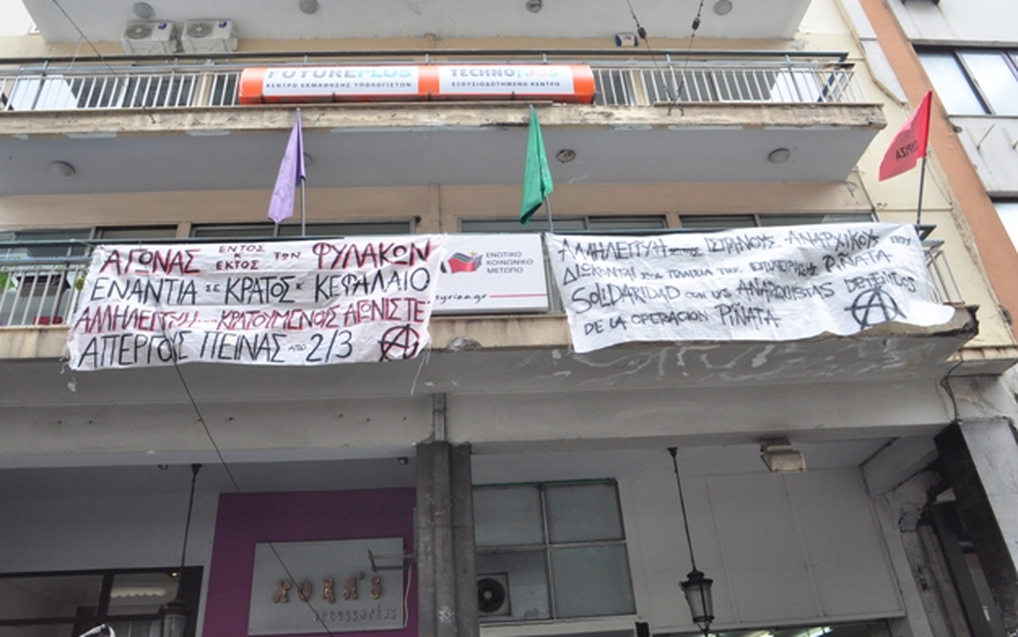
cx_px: 504
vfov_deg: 46.8
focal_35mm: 27
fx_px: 736
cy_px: 298
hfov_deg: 69.3
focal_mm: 17
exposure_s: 1/400
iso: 640
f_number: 6.3
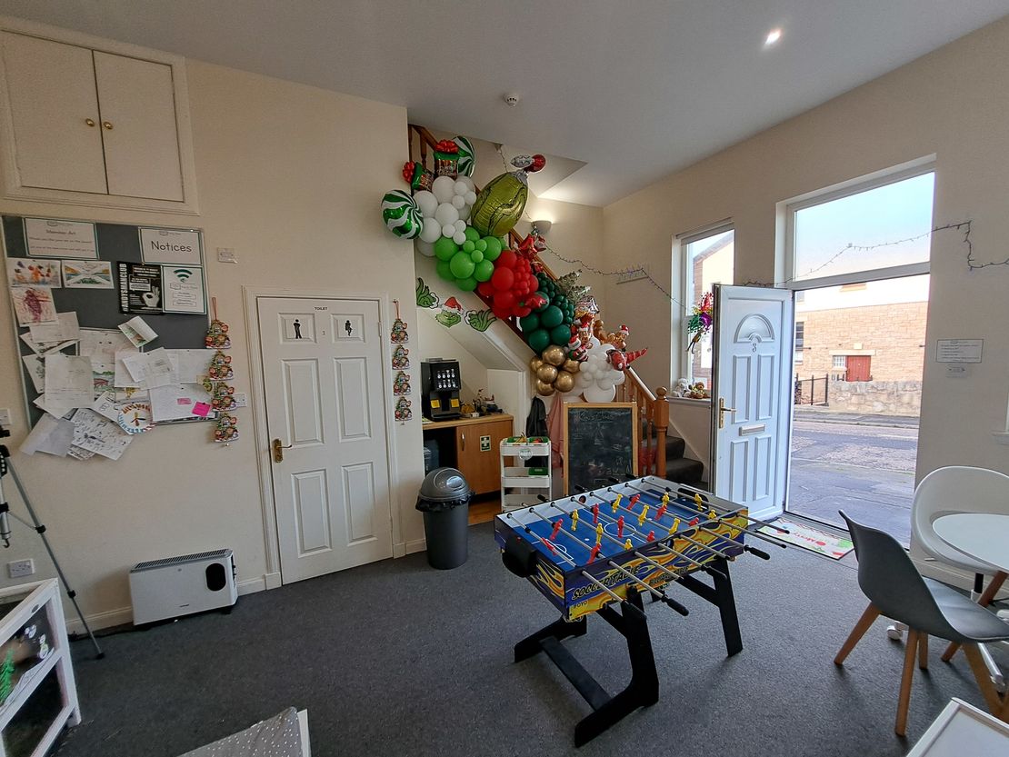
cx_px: 504
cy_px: 378
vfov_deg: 89.9
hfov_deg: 106.2
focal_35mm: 13
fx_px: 379
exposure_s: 1/50
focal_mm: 1.74
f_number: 2.2
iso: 50
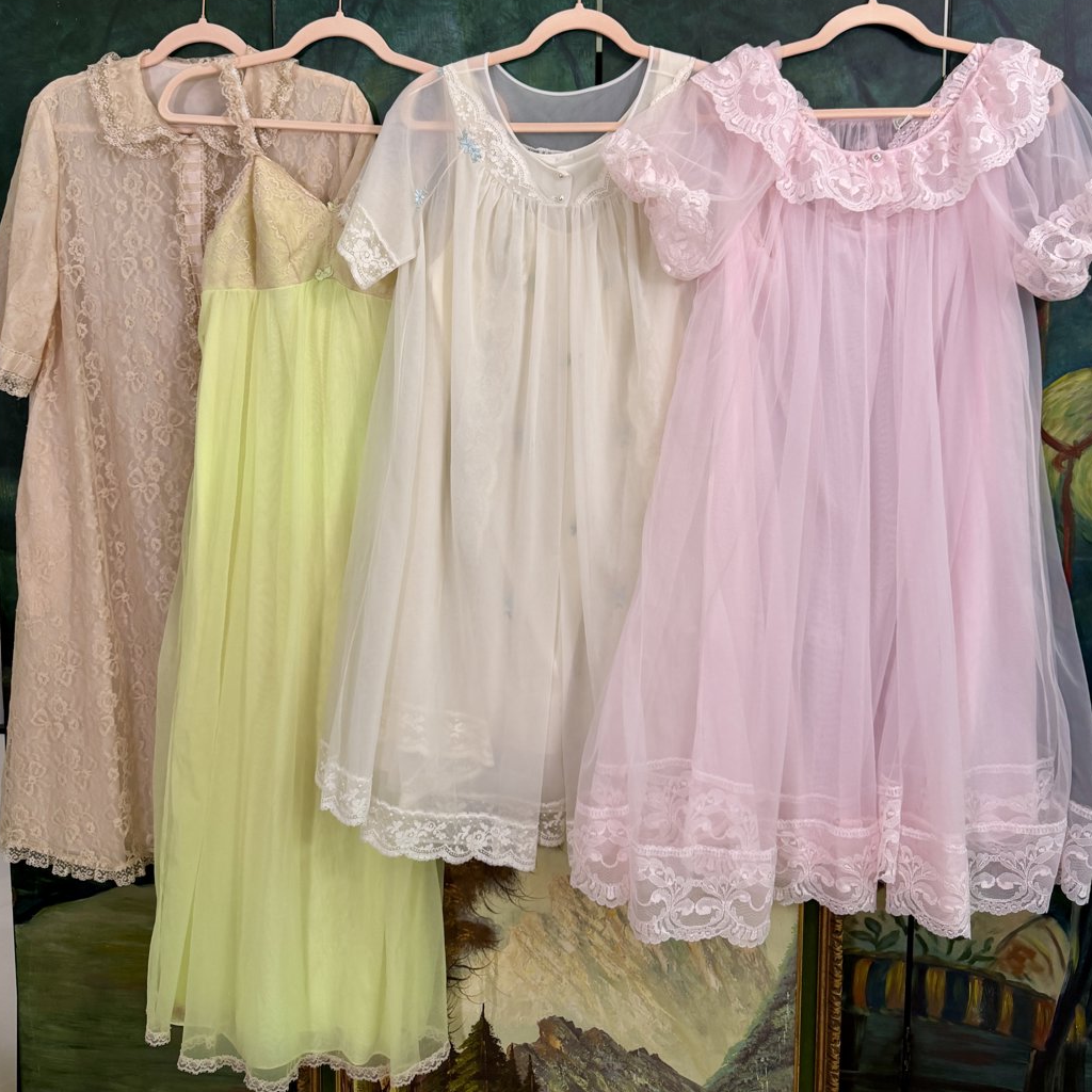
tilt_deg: -8.9
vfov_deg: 55.0
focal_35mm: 29
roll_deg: +0.5
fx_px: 1035
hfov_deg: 55.6
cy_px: 406
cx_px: 549
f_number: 1.78
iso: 160
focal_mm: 6.76
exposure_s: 1/121
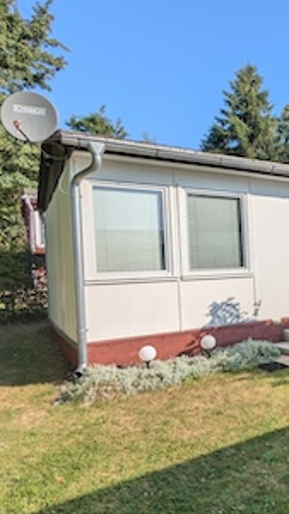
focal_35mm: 29
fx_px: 396
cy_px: 278
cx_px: 366
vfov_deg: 66.0
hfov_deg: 31.8
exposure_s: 1/1686
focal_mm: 2.35
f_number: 2.2
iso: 41
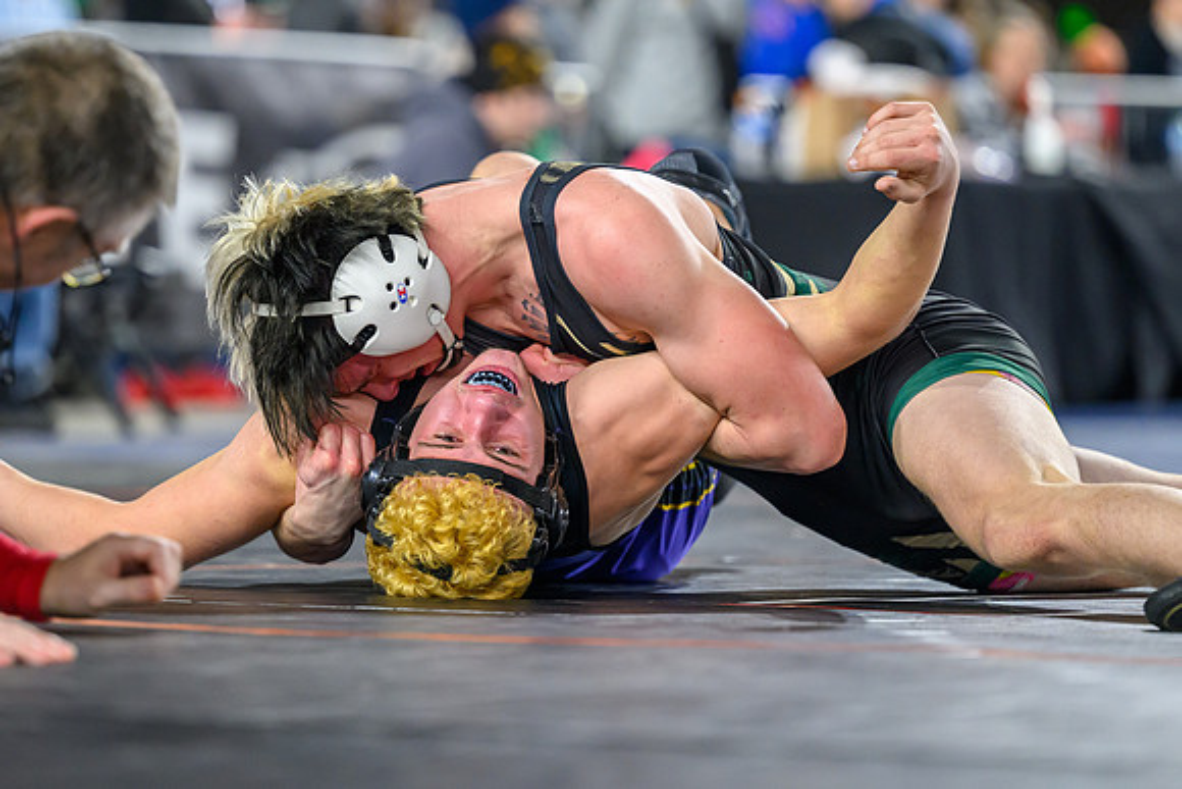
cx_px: 524
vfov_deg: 6.2
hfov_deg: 9.3
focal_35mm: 220
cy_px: 337
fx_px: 7235
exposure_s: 1/800
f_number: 2.8
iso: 2500
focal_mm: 160
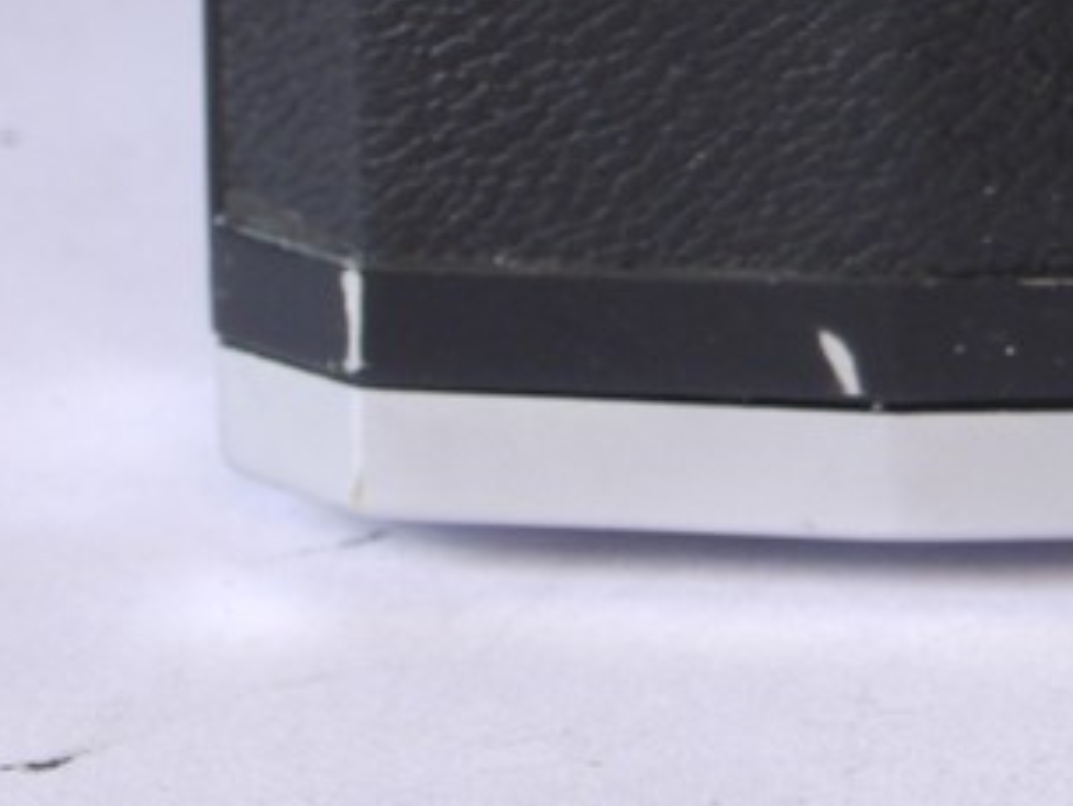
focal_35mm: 330
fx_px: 10233
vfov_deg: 4.5
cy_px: -707
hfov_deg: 5.9
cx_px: 1840
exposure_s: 1/8
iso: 400
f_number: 10
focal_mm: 42
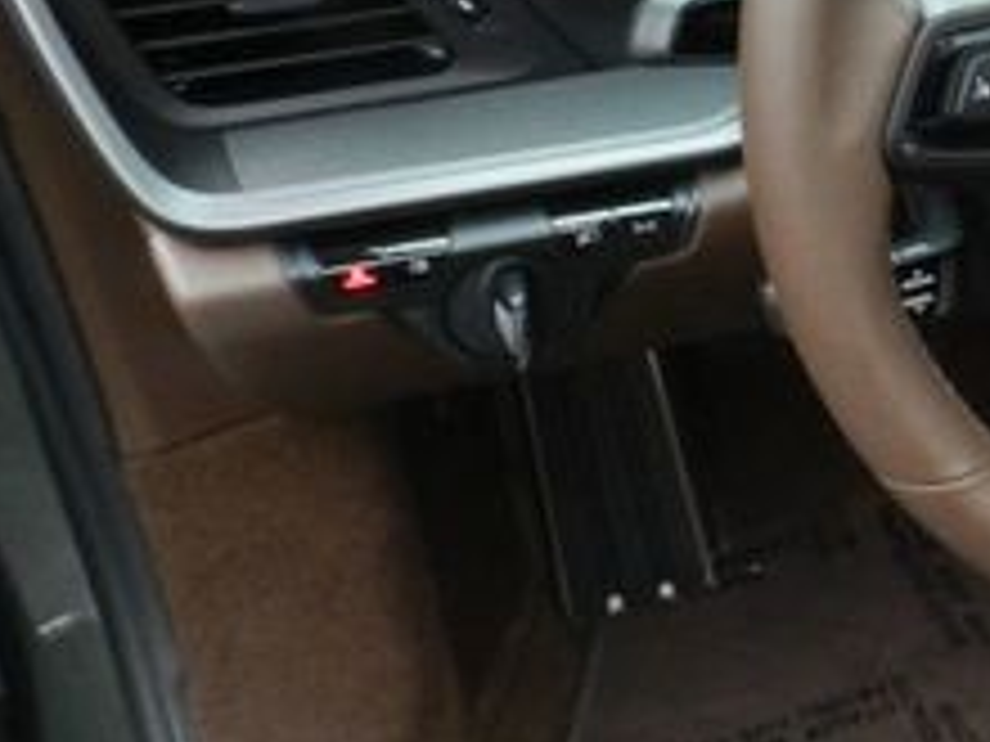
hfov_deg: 25.4
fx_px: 1916
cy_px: 256
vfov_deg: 21.9
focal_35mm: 67
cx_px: 1251
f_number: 8
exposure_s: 1/25
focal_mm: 4
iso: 360
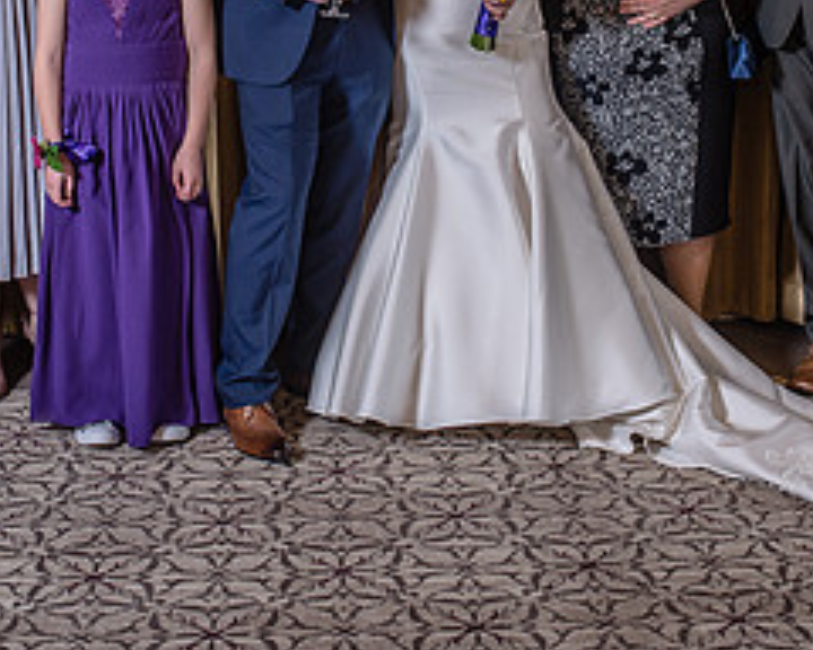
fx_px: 2021
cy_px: -31
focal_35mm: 84
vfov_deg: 17.8
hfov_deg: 22.7
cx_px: 372
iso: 200
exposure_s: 1/100
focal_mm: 35
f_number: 2.8
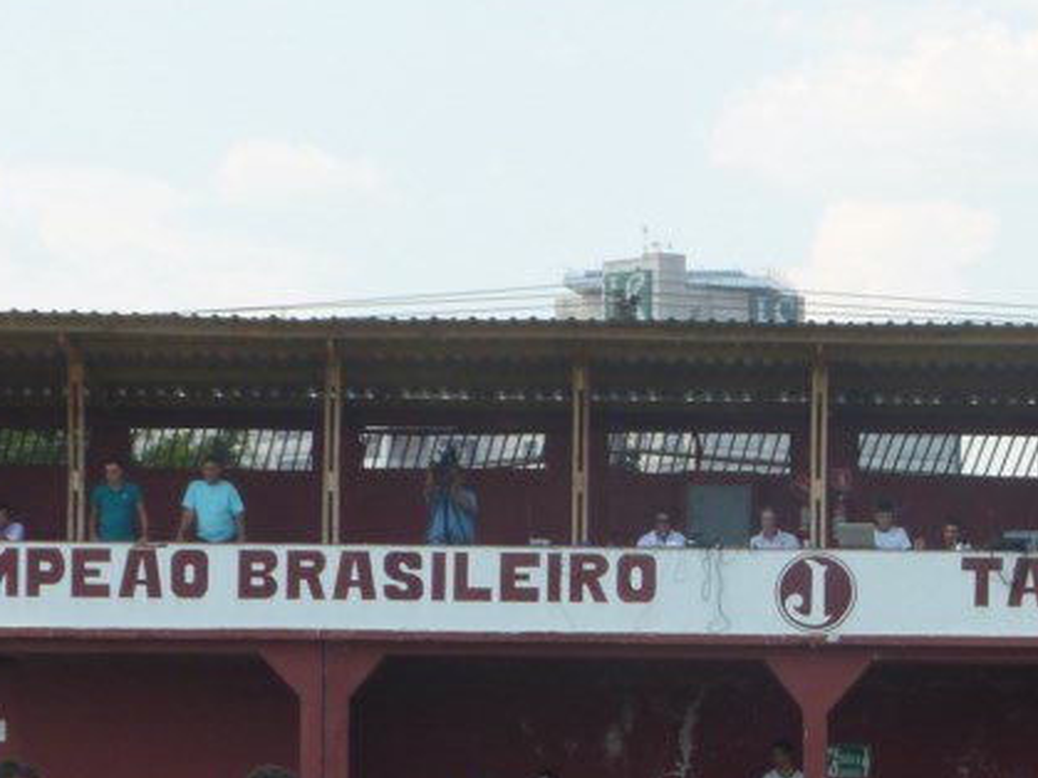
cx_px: 1080
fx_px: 7105
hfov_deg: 8.3
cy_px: 922
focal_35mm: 237
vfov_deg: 6.2
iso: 125
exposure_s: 1/250
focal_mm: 17.5
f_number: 5
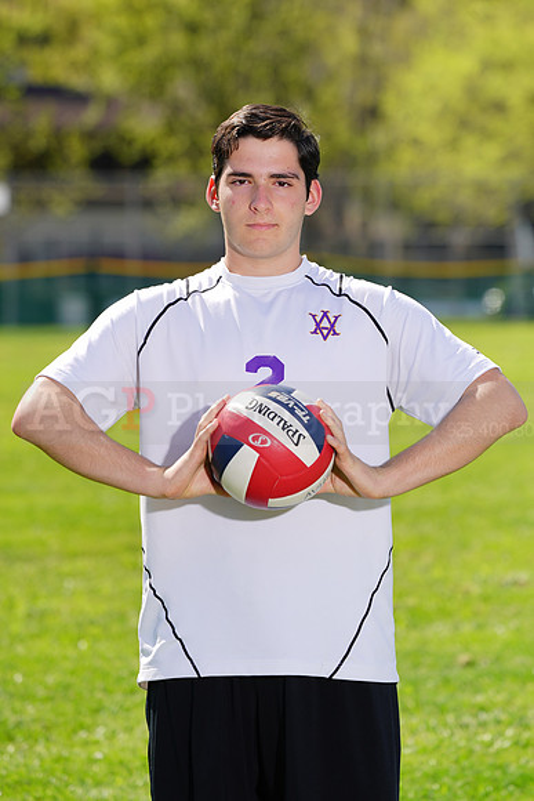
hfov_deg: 5.4
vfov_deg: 8.1
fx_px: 5625
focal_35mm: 253
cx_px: 267
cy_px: 400
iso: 64
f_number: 7.1
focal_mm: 253
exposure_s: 1/200
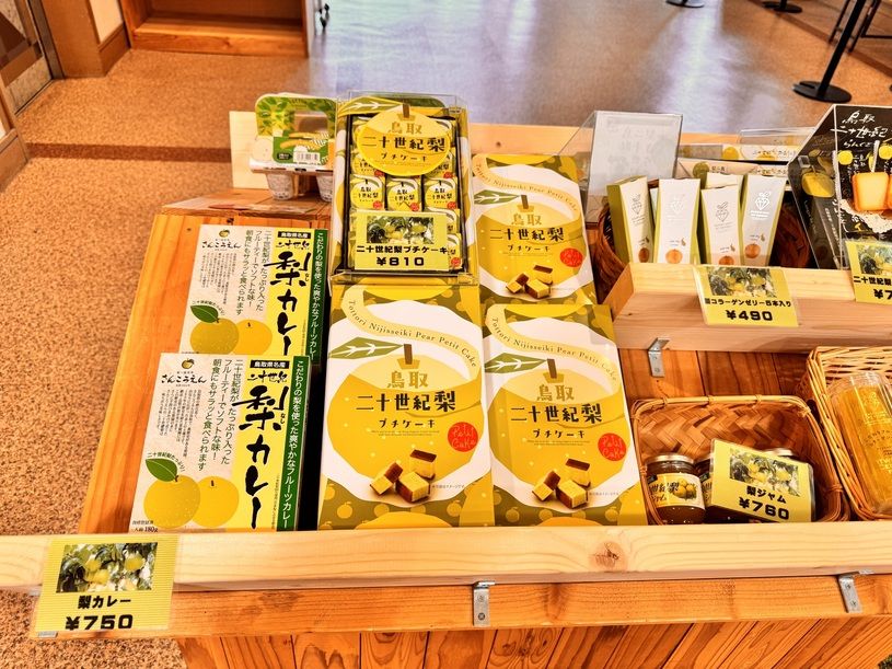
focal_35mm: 24
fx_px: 618
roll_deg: -3.9
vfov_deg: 56.8
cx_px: 446
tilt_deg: -39.6
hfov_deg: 71.6
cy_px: 334
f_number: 1.78
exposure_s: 1/120
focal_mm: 6.76
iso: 80
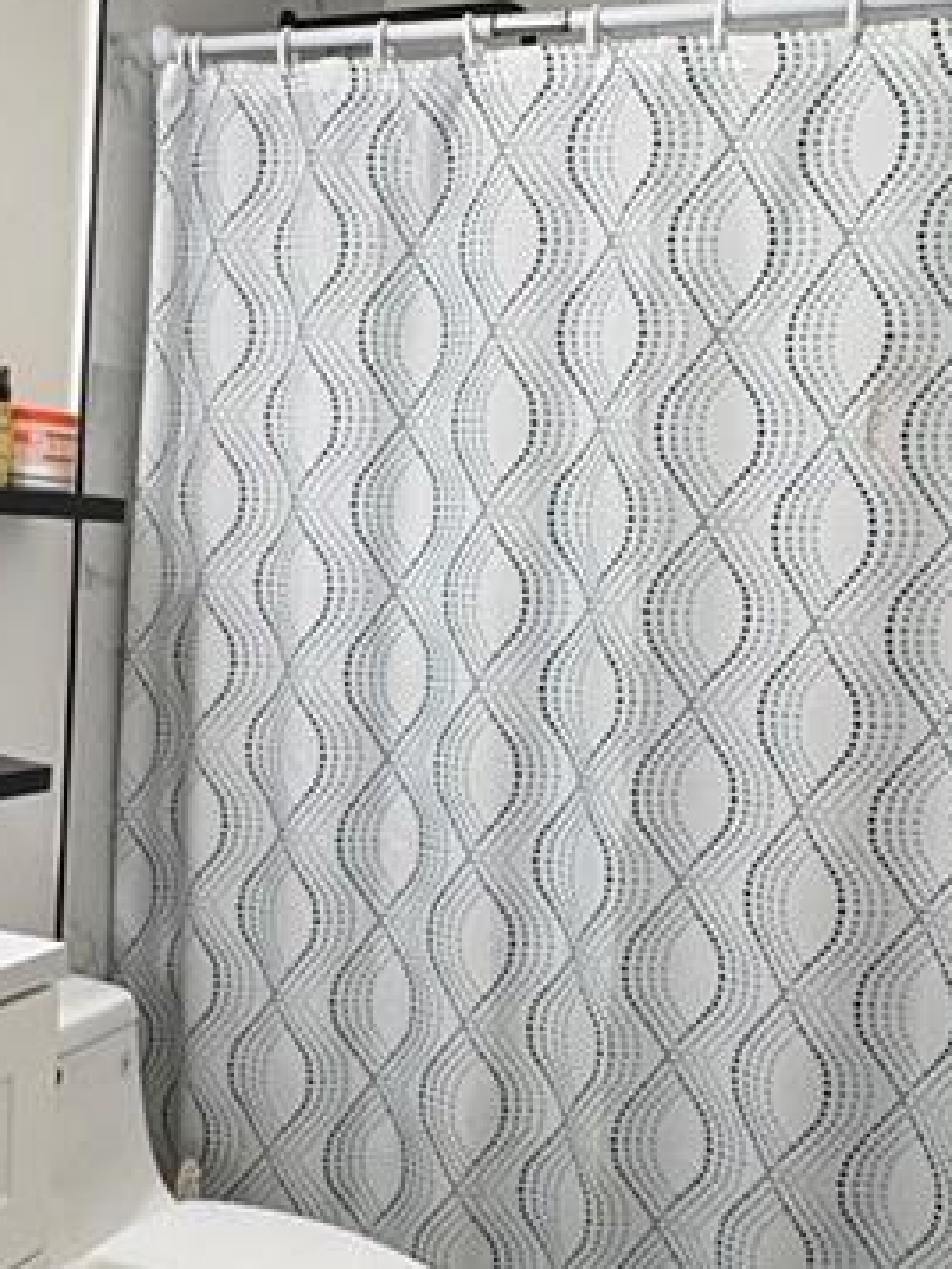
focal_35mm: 47
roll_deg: -3.4
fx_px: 1722
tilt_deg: -5.8
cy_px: 686
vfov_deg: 40.4
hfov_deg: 30.8
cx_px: 384
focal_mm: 2.22
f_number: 2.2
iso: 125
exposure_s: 1/60
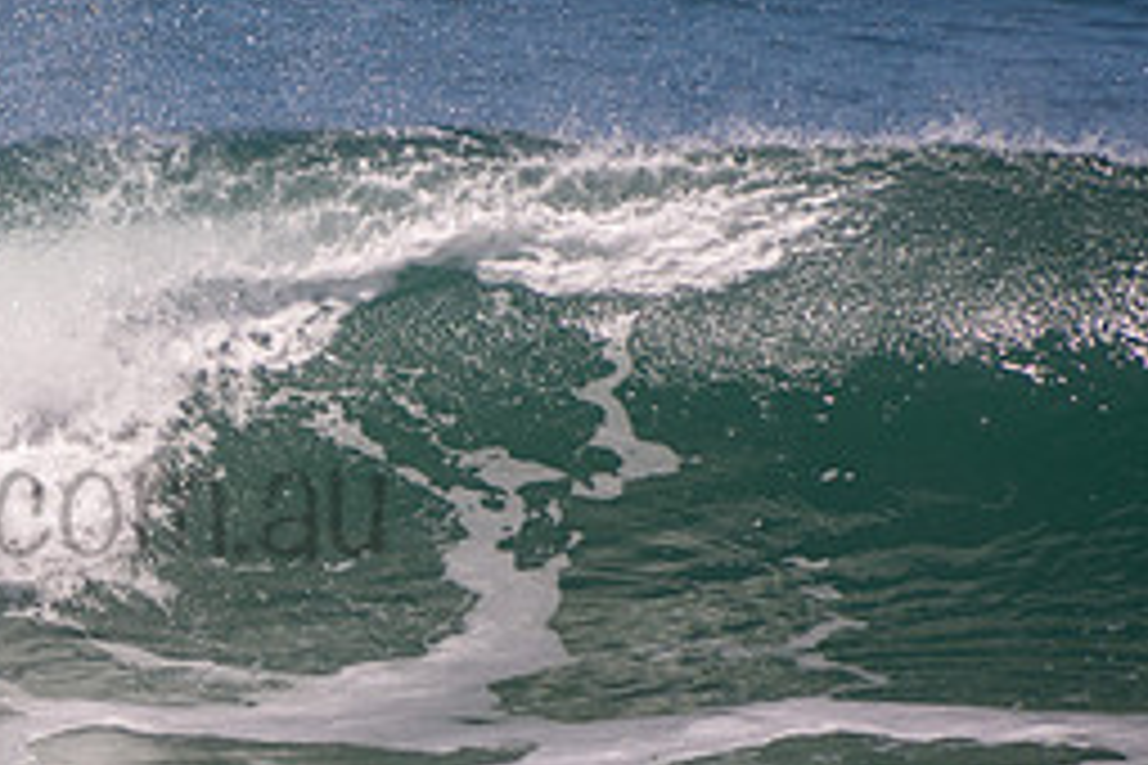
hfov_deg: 1.5
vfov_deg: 1.0
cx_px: -90
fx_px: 43493
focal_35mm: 1364
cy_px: 452
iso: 140
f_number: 5.6
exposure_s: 1/1250
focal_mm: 400
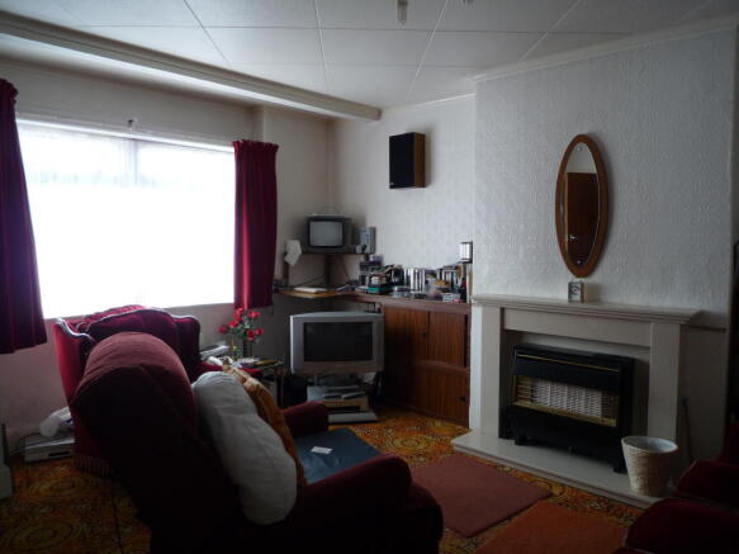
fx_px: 534
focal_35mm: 25
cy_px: 277
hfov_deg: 69.4
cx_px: 370
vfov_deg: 54.9
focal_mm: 4.4
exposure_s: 1/30
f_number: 2.8
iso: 100
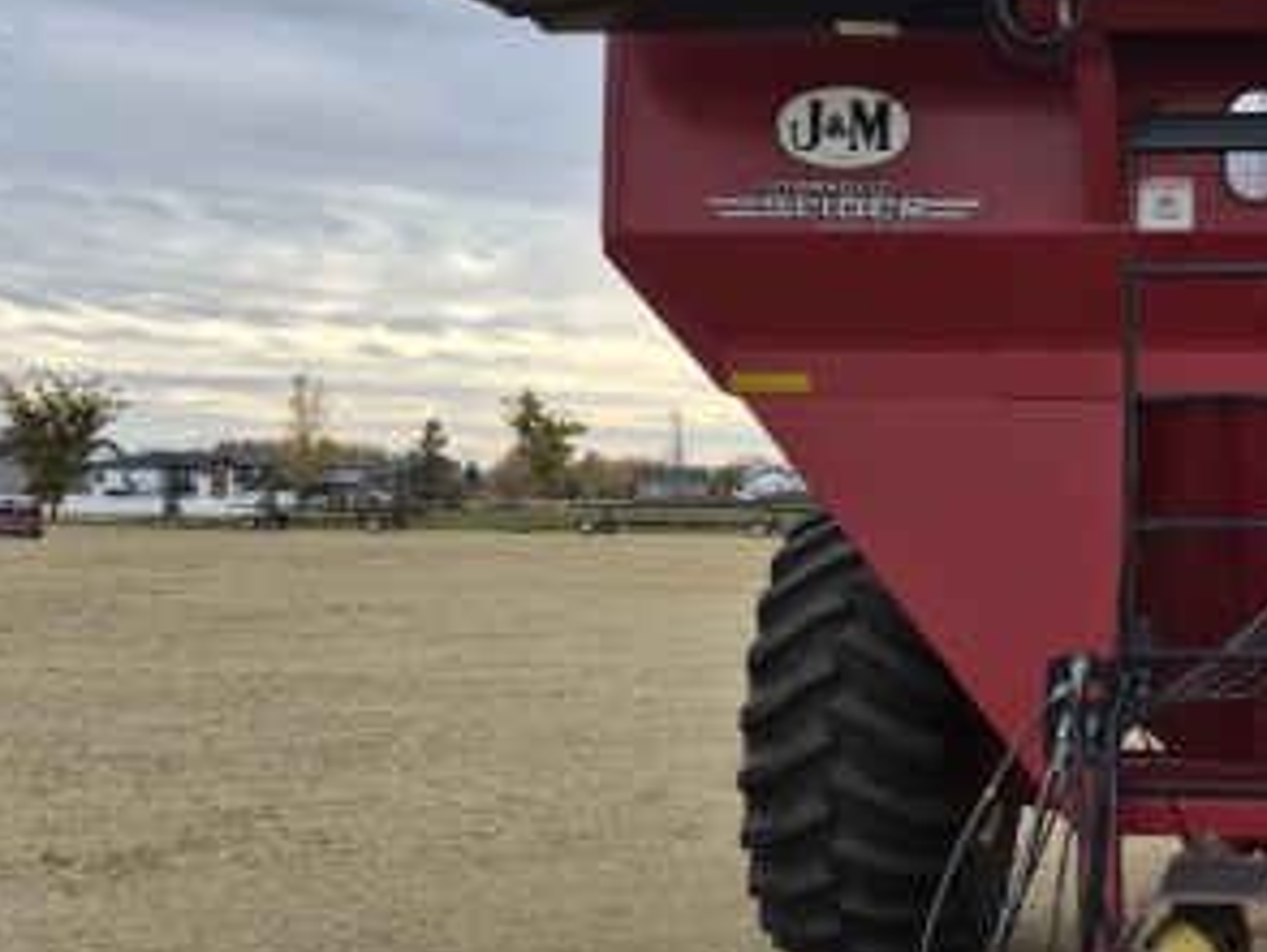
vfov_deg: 29.1
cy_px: 426
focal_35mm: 50
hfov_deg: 35.1
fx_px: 1832
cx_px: 1220
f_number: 1.8
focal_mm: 5.4
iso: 80
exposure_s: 1/3728
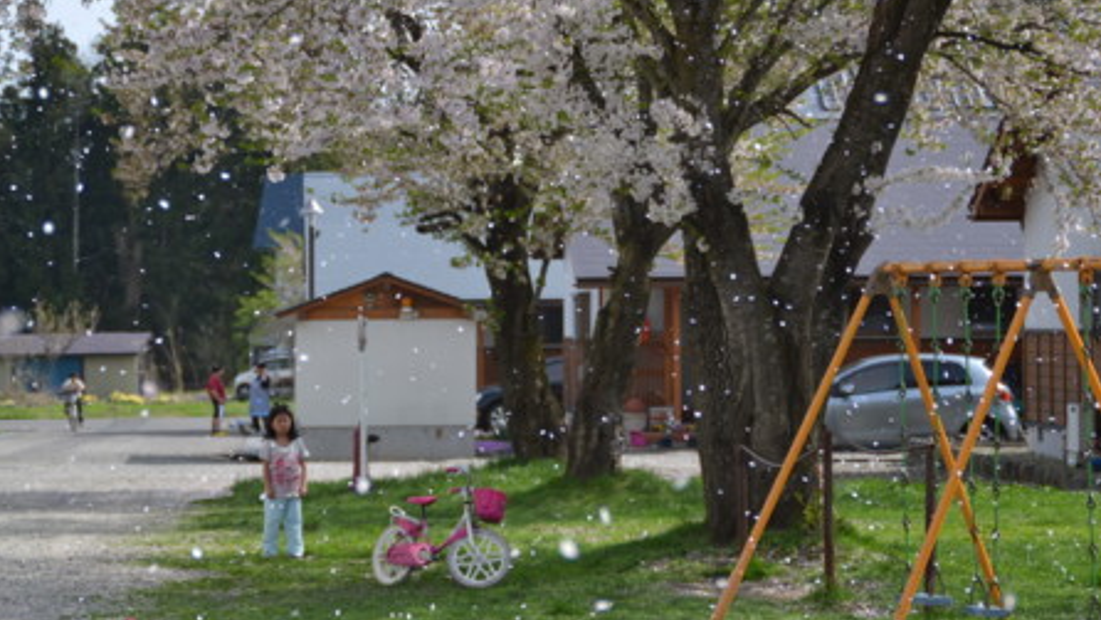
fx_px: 4263
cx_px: 548
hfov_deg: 14.7
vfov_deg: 8.3
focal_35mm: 146
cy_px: 262
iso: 140
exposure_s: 1/500
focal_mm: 92
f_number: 5.6
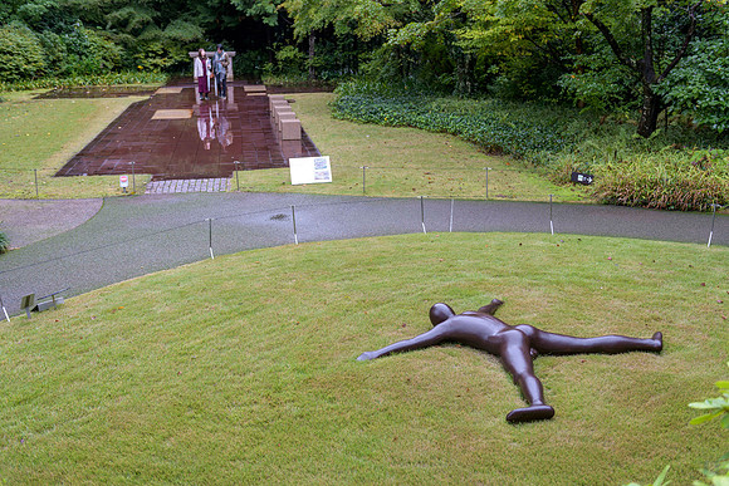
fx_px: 810
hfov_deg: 48.4
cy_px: 243
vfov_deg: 33.4
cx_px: 364
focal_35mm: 40
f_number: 4
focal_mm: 40
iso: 72
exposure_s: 1/80
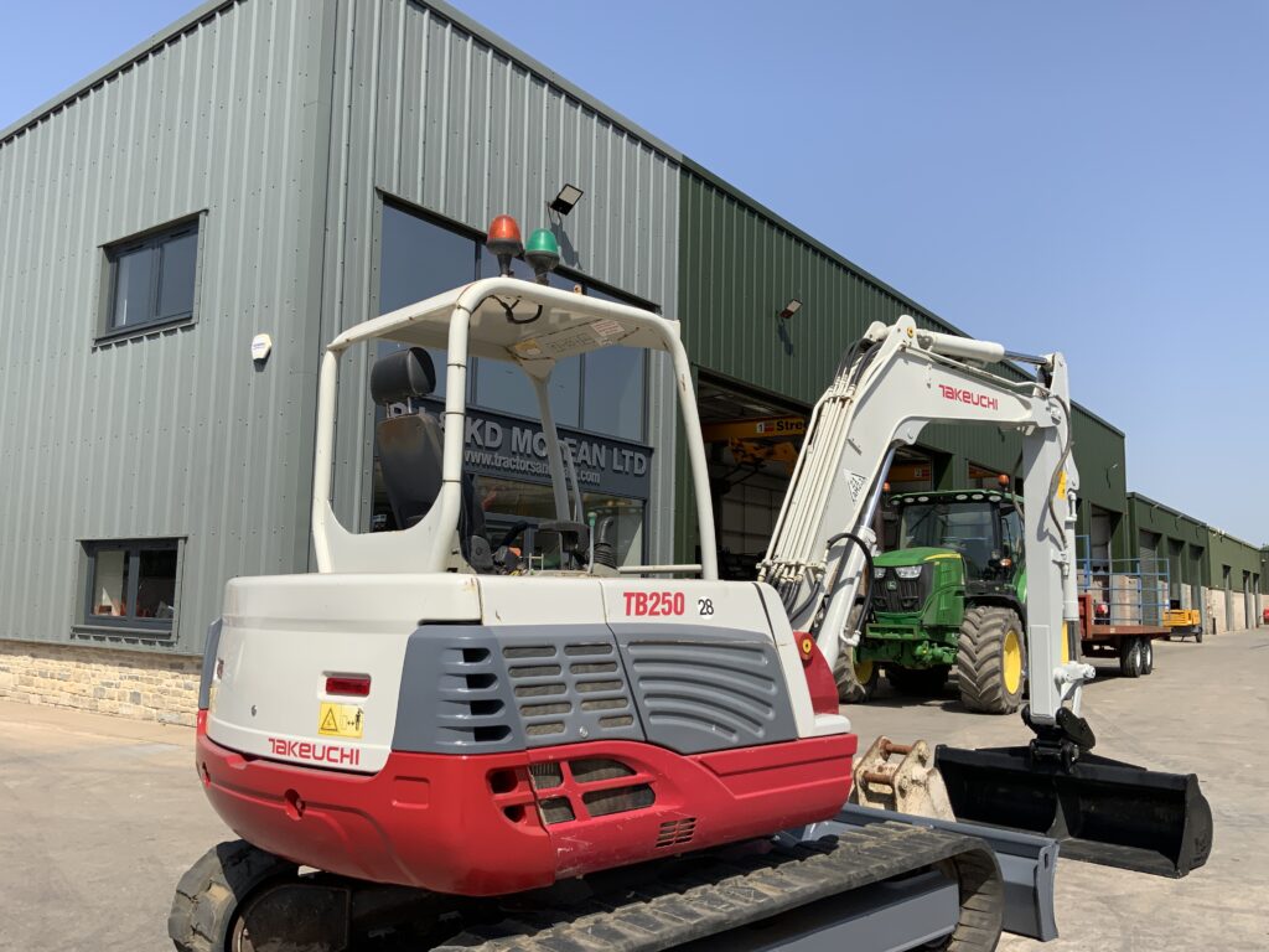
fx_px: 1063
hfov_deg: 61.7
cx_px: 634
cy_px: 476
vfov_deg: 48.2
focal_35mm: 29
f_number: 1.8
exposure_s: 1/2141
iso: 16
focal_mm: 3
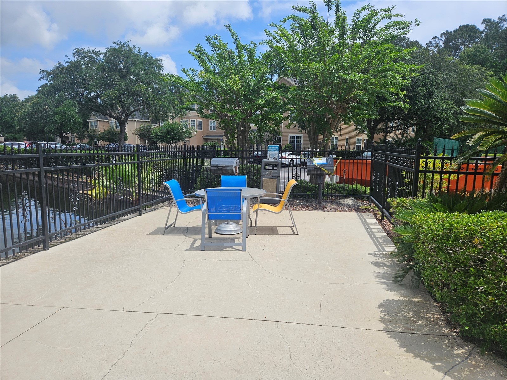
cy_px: 190
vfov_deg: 58.9
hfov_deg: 73.9
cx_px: 254
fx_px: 337
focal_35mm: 23
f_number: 1.8
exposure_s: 1/2551
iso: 25
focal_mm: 5.4
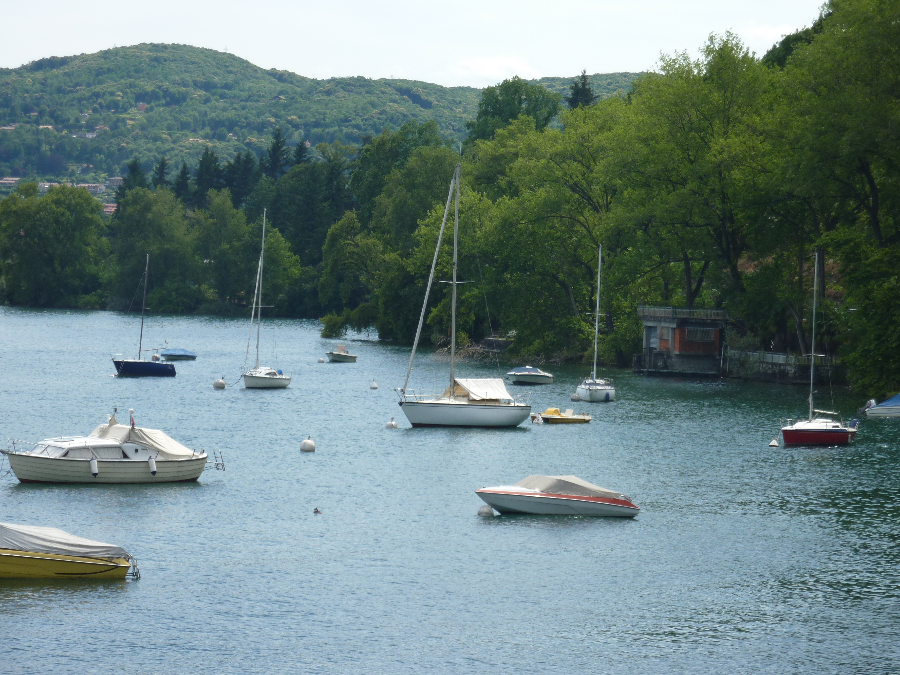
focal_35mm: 119
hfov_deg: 16.6
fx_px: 3094
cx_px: 450
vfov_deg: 12.5
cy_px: 338
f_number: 4.4
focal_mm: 19.5
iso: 80
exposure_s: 1/500
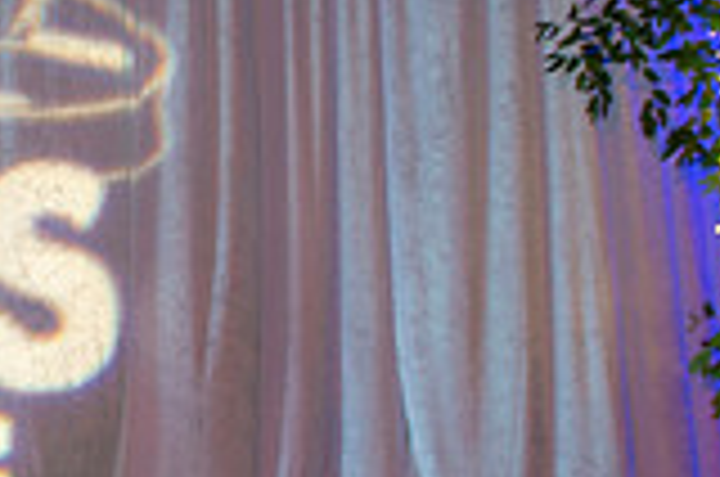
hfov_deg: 24.4
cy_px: 99
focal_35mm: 69
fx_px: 1377
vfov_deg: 19.5
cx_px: -284
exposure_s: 1/25
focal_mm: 19
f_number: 4.5
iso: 400
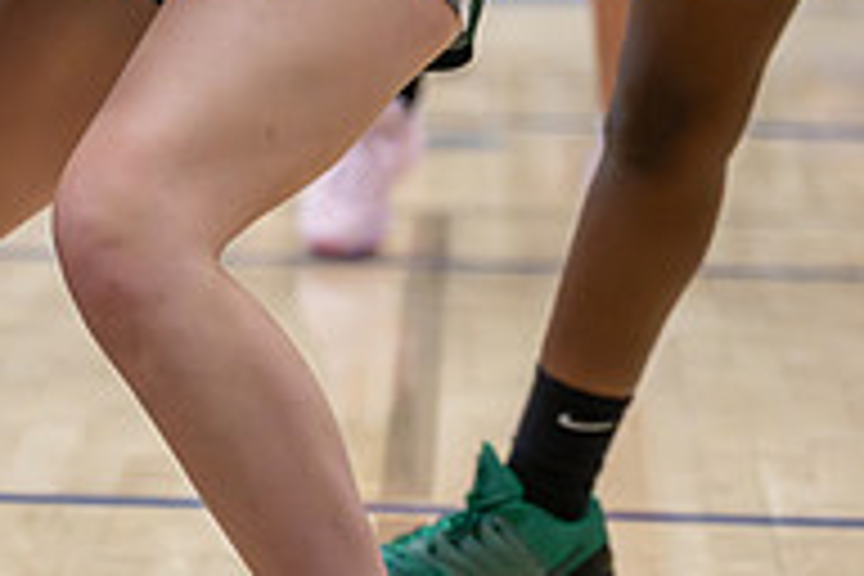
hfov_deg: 6.6
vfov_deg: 4.5
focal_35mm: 308
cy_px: 371
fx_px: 7391
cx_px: -410
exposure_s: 1/1000
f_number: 2.8
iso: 6400
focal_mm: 102
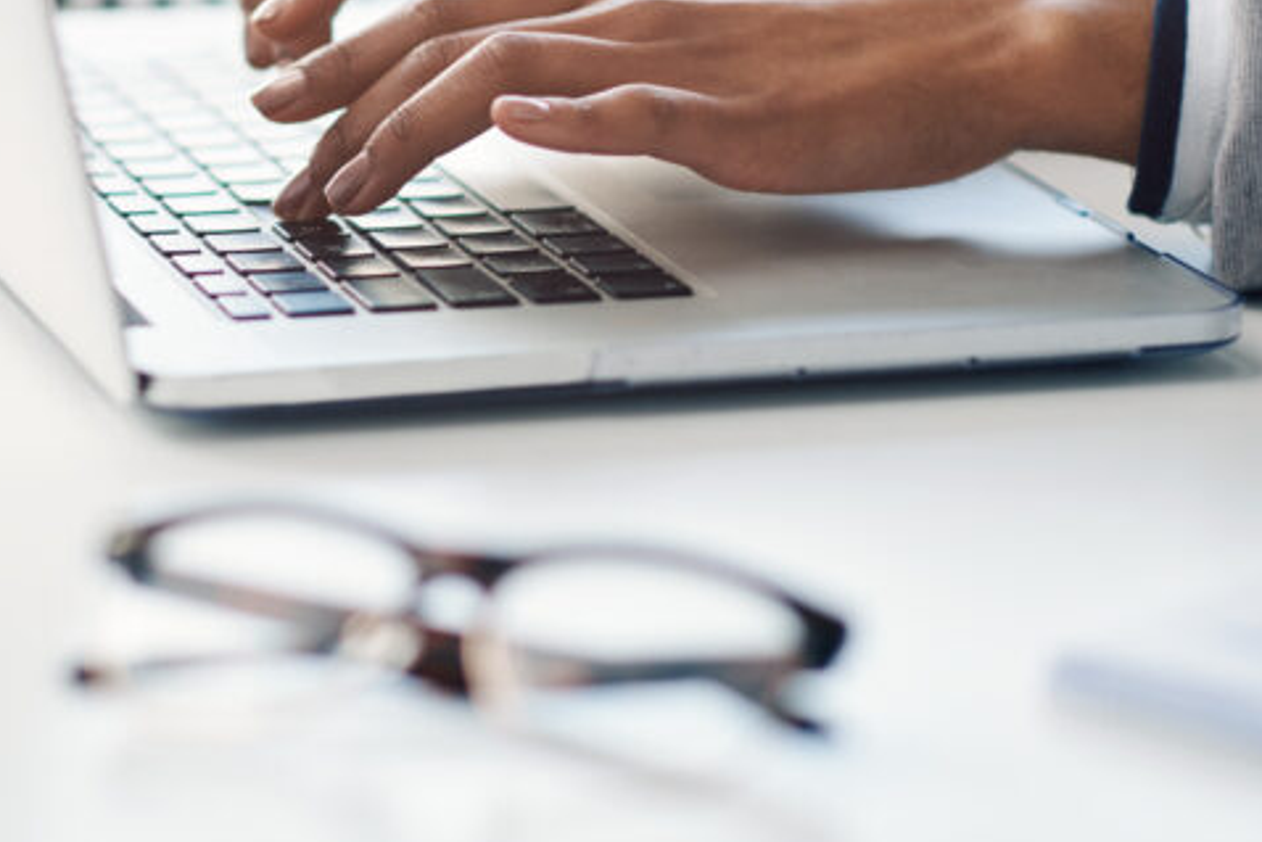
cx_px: 428
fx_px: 5610
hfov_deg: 12.8
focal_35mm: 160
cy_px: 218
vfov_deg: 8.6
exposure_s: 1/400
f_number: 2
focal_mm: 85
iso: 250
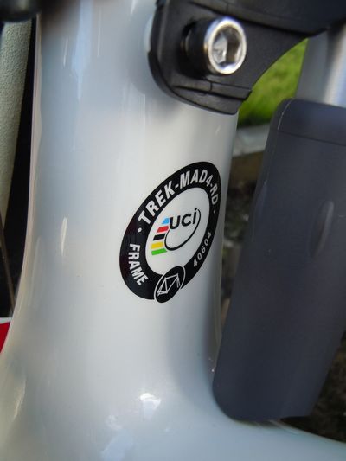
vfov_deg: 55.3
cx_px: 173
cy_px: 230
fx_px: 440
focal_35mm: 33
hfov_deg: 43.0
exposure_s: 1/125
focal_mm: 5.9
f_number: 4
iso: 160
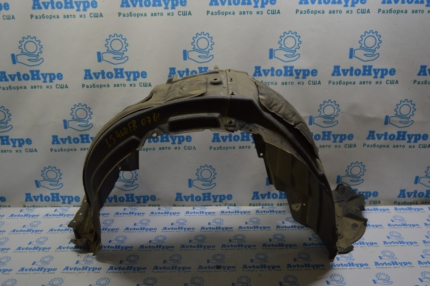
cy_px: 143
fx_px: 394
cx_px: 215
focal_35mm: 33
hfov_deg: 57.3
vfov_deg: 39.9
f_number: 5
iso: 400
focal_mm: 22
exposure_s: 1/100
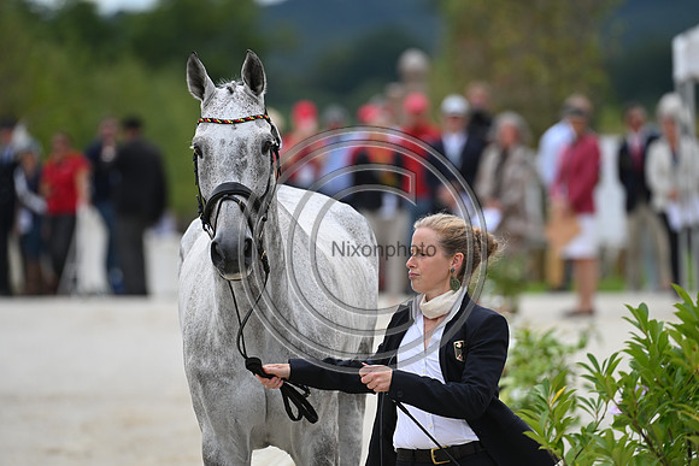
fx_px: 6991
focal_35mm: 360
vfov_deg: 3.8
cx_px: 350
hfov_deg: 5.7
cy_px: 233
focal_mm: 360
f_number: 5.6
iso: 450
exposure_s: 1/1600
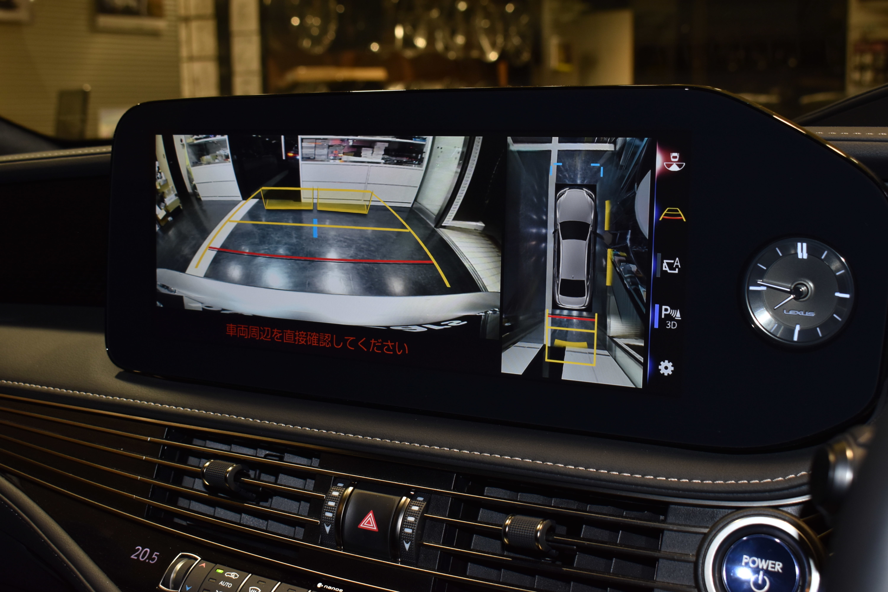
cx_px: 444
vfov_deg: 28.9
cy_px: 296
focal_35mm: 46
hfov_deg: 42.3
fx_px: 1147
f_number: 8
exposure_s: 1/60
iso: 500
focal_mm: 31
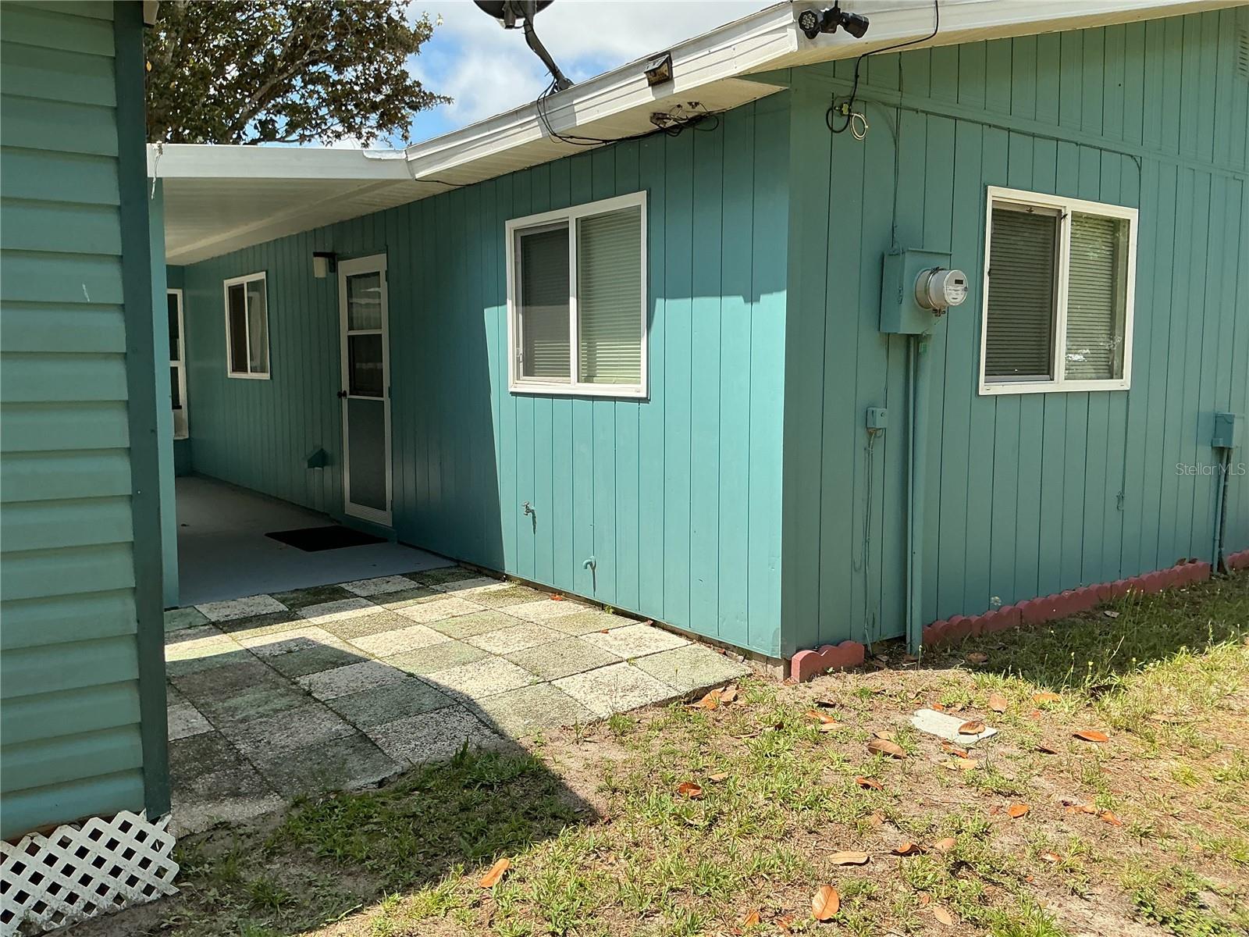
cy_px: 468
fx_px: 1046
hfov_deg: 61.7
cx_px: 624
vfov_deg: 48.2
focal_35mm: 29
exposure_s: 1/1412
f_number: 1.8
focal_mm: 3
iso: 25
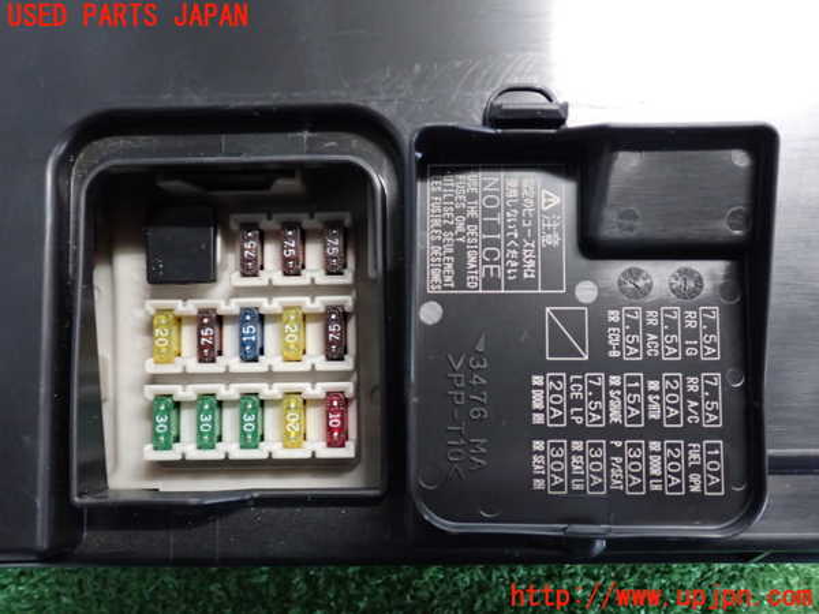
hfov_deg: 51.4
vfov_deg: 39.7
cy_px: 307
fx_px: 852
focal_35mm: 36
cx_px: 410
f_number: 2.5
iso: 800
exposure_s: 1/15
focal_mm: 6.37
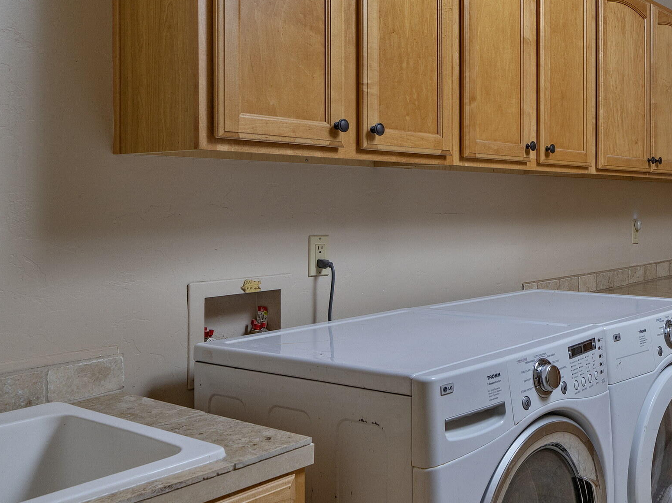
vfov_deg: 42.9
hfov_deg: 52.2
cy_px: 263
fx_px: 641
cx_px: 528
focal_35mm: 33
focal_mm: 19
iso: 200
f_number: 7.1
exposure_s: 1/20
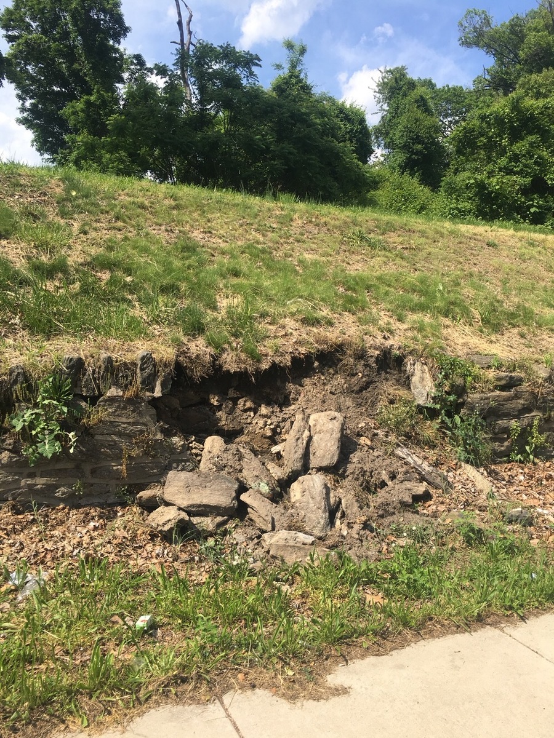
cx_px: 277
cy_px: 369
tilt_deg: -4.9
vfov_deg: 61.7
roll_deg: -1.1
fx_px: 619
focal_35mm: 29
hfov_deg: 48.2
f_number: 2.2
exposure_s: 1/1221
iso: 25
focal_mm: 4.15
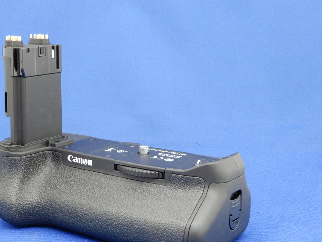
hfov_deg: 30.1
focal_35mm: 64
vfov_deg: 22.9
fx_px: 595
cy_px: 143
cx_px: 119
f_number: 4
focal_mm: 8.9
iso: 800
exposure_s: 1/20
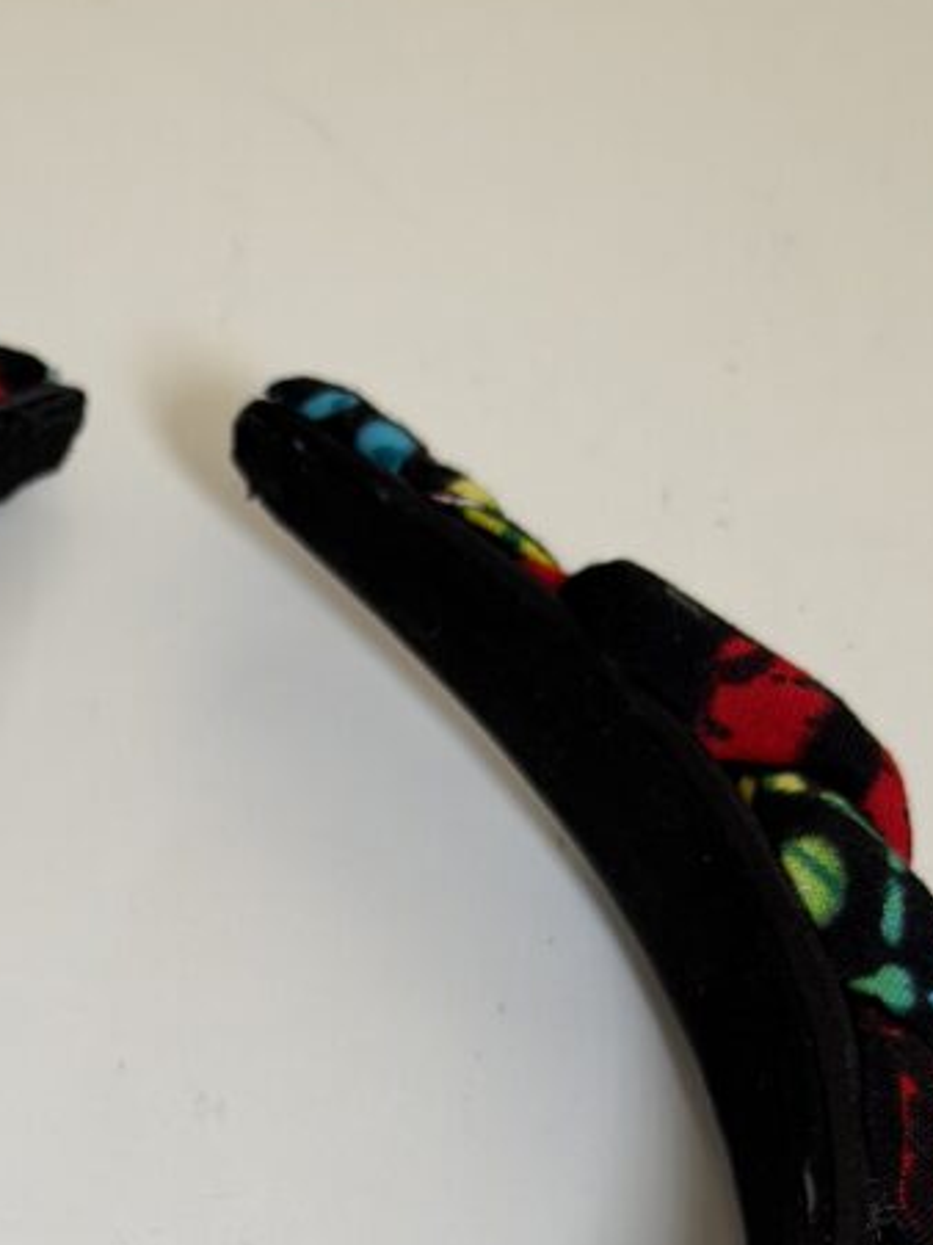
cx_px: 132
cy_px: 1245
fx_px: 3919
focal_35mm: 109
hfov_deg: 13.5
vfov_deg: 17.6
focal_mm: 6.76
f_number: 1.78
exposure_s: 1/200
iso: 50
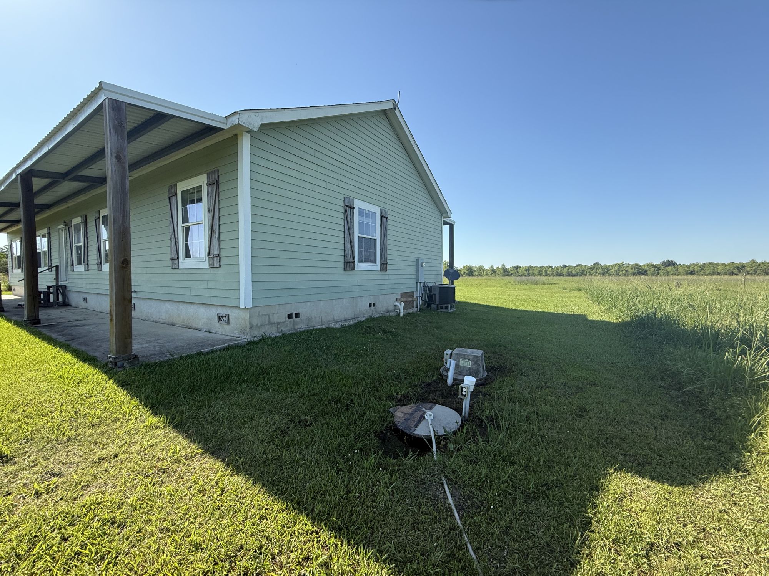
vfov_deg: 85.7
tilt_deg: -0.7
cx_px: 384
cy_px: 288
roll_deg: +0.0
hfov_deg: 102.1
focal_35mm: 14
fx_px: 311
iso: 50
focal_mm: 2.22
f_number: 2.2
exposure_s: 1/888
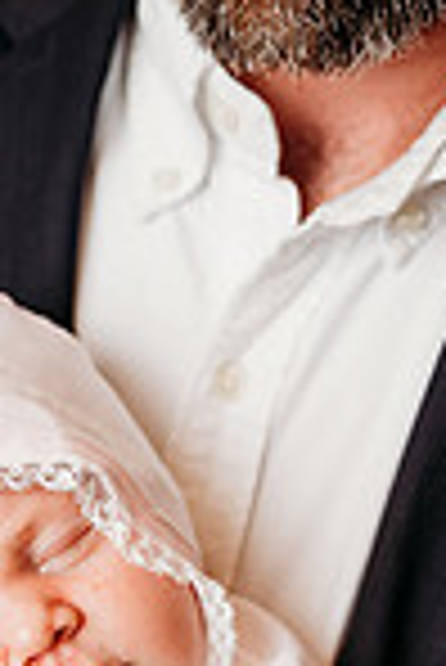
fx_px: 1353
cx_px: 63
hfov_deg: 18.5
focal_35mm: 73
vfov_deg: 24.7
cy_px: 828
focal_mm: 24
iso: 100
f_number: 2.8
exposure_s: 1/200
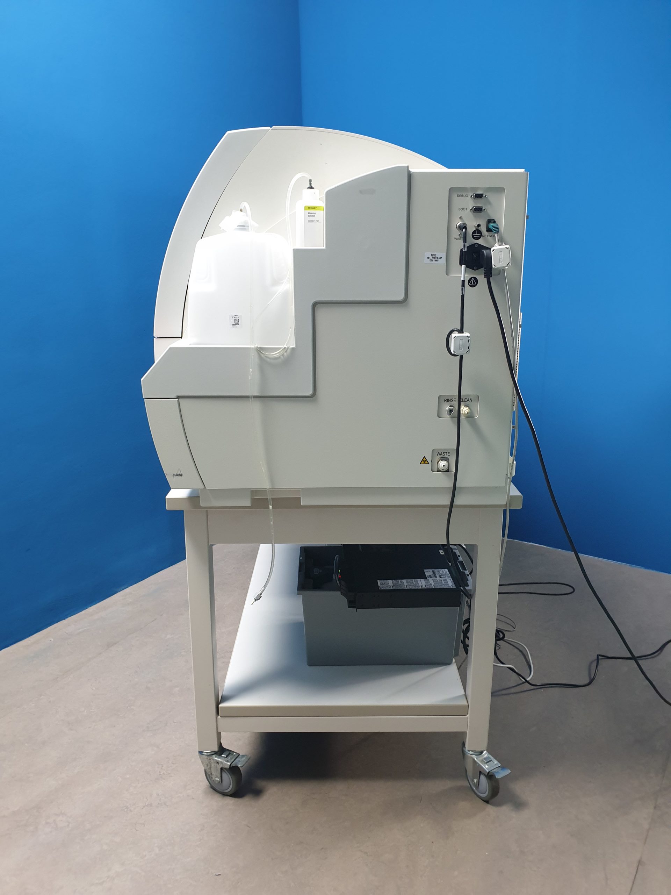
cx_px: 336
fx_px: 672
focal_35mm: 26
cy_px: 448
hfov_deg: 53.1
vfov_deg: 67.3
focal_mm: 4.3
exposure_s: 1/33
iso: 250
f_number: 2.4
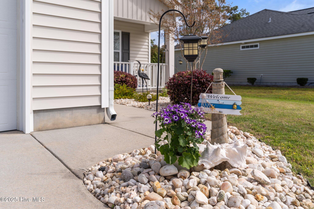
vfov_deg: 46.4
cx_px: 157
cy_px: 104
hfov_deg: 65.5
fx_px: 244
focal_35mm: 28
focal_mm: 28
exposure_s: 1/800
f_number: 5.6
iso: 125
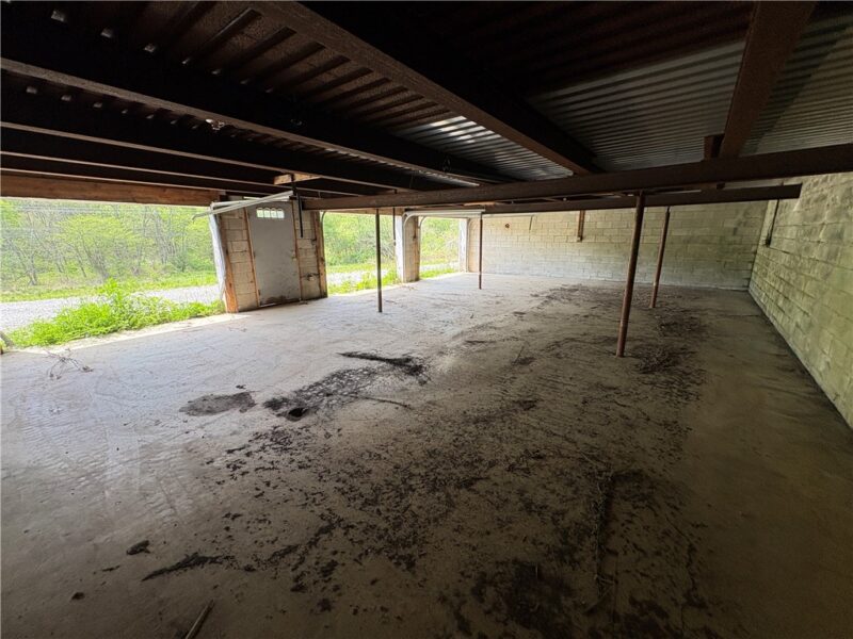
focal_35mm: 14
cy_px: 320
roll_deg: +1.5
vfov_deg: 85.7
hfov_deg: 102.1
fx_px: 345
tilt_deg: -13.2
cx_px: 426
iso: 50
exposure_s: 1/122
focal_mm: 2.22
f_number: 2.2
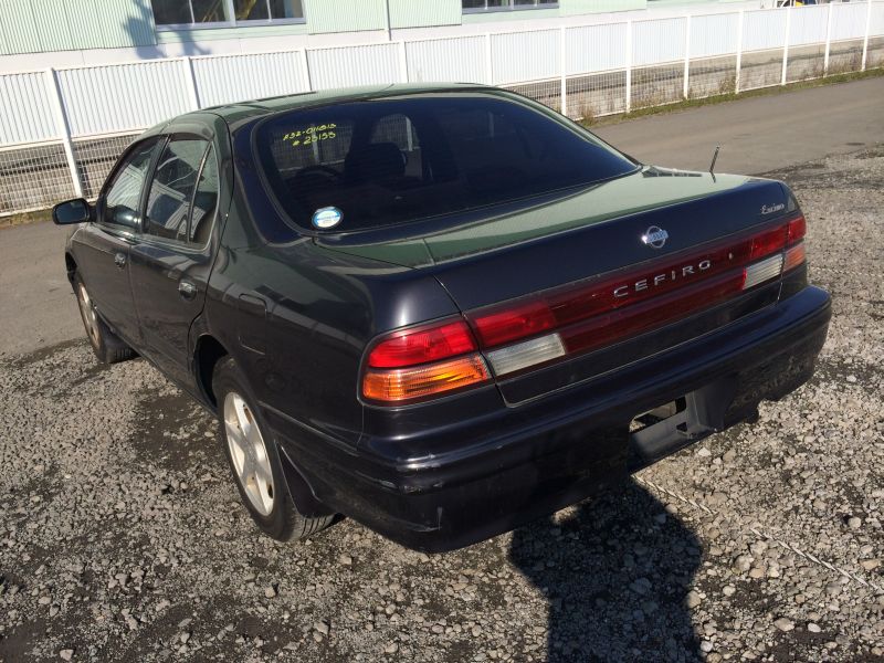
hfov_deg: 60.0
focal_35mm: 30
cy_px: 332
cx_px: 442
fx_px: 766
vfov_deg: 46.8
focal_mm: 4.12
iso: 40
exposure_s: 1/2415
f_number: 2.2
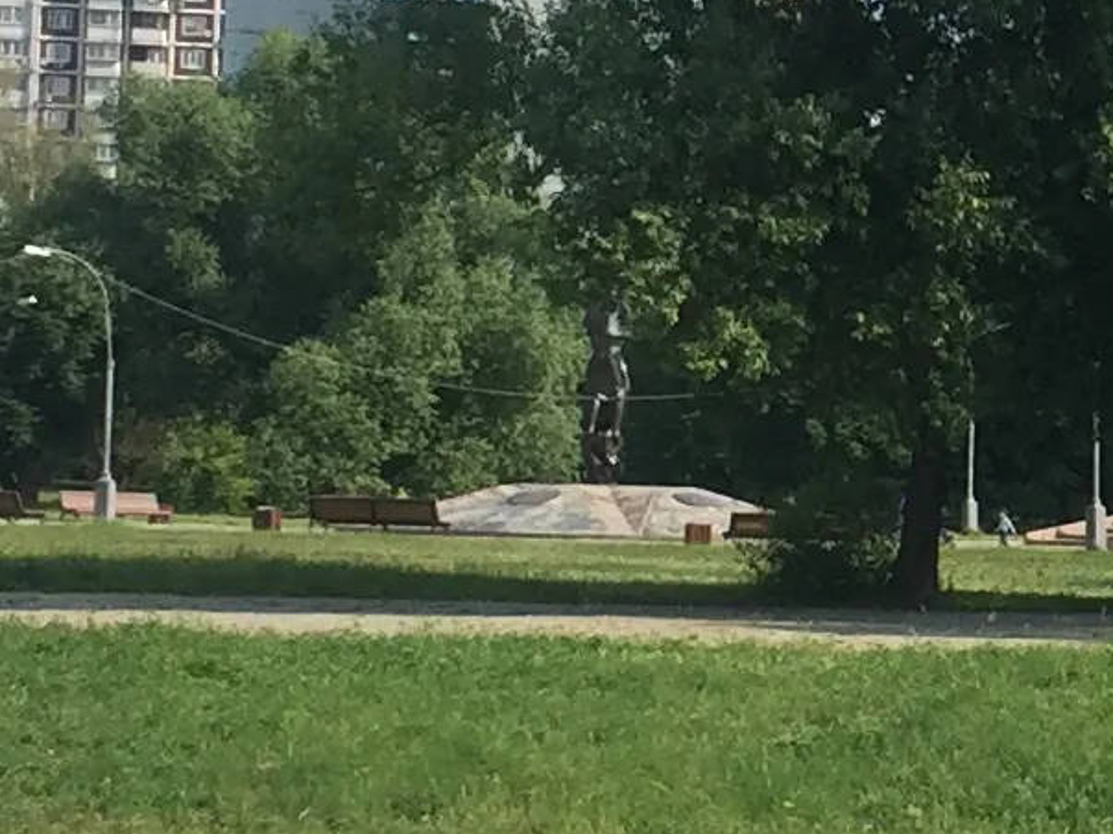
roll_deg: -4.0
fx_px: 5047
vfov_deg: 9.4
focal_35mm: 157
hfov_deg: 12.2
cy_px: 127
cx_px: 1462
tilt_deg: +2.8
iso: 32
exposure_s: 1/1412
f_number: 2.2
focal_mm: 4.15
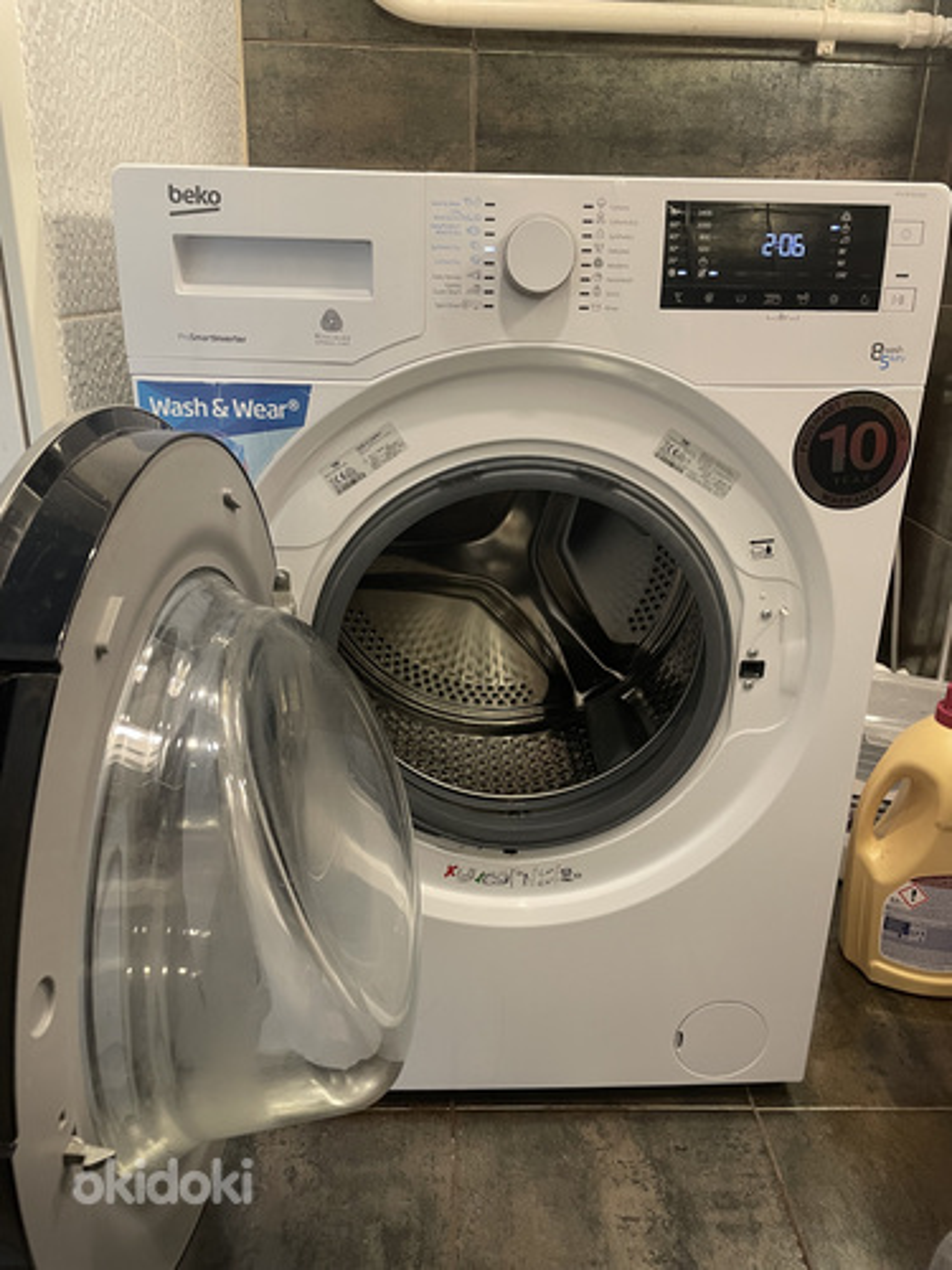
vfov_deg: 67.3
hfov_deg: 53.1
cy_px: 635
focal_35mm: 26
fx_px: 953
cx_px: 476
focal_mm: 4.2
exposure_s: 1/50
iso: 250
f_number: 1.6
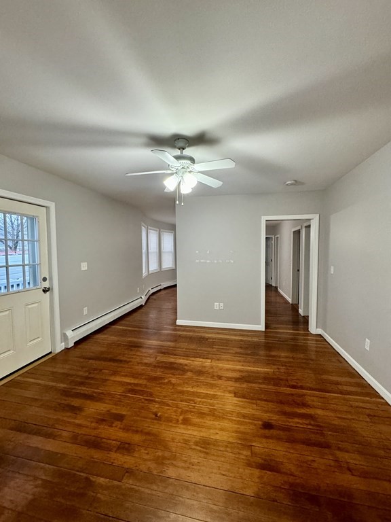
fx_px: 211
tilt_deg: -2.7
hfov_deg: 85.7
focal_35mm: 14
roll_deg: +0.2
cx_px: 196
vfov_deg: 102.1
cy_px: 261
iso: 400
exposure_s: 1/60
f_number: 2.2
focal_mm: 2.22
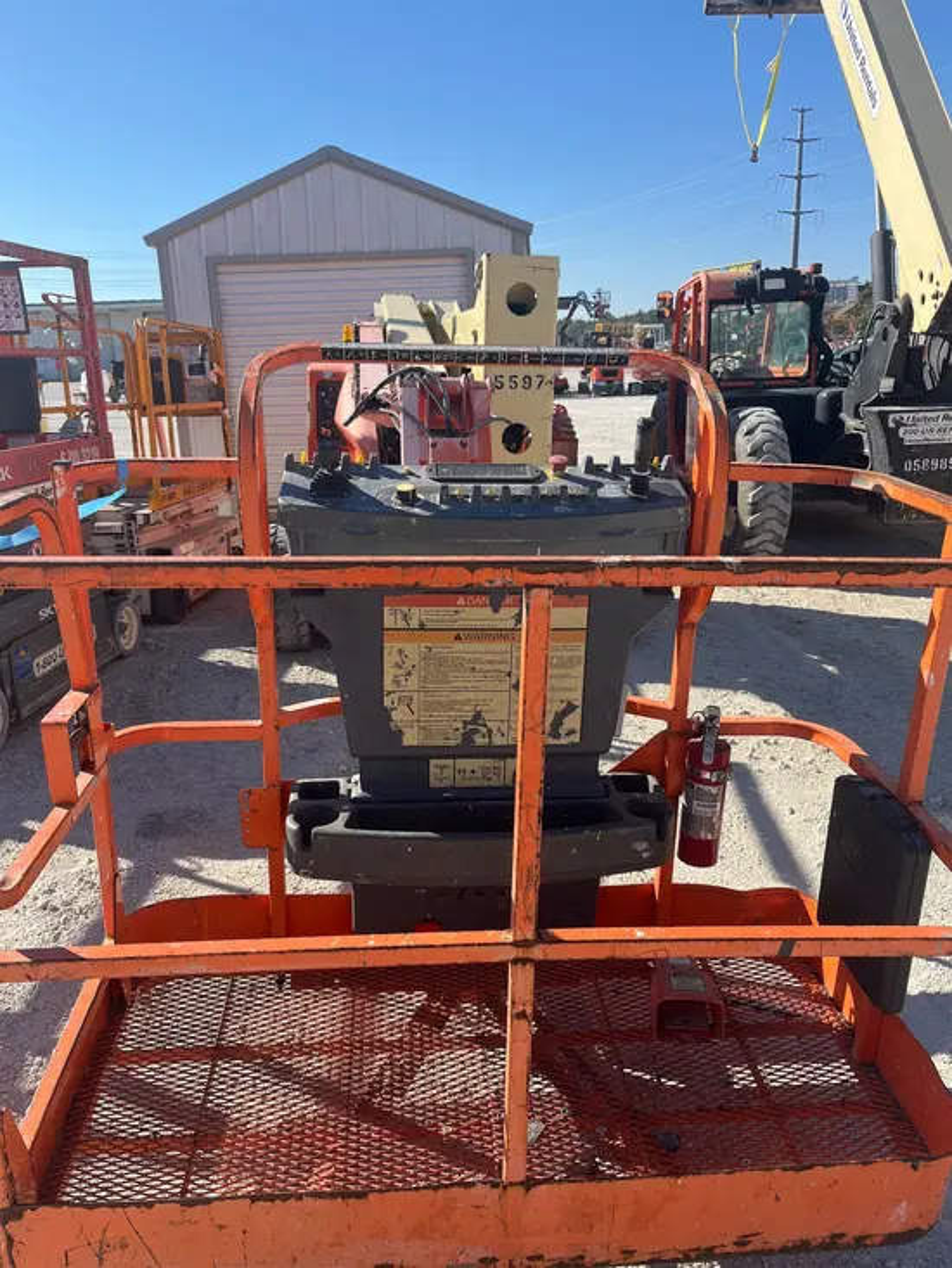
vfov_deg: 67.3
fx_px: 953
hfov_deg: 53.1
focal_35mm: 26
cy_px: 634
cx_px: 476
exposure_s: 1/2463
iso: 50
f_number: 1.6
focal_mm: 5.1
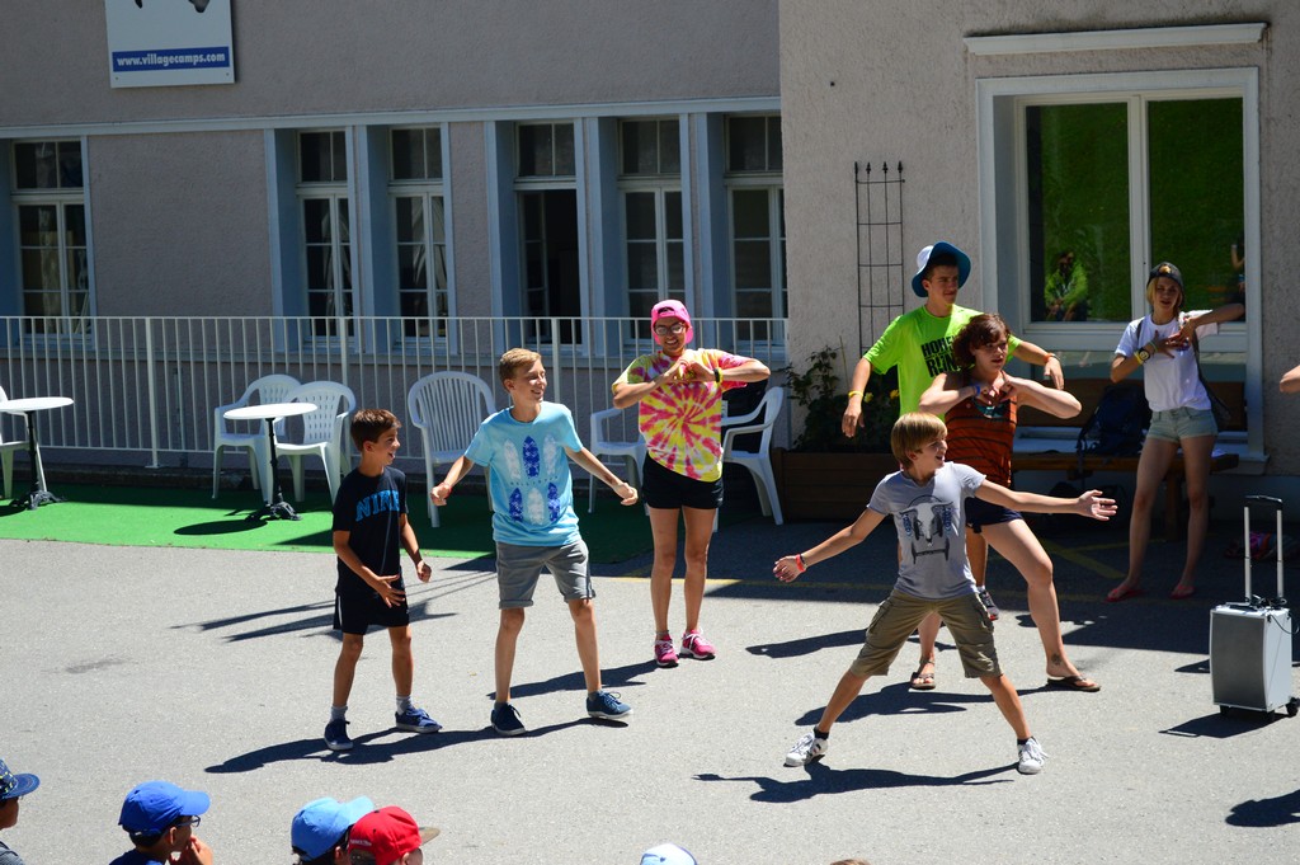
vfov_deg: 16.5
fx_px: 2977
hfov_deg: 24.6
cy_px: 432
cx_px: 650
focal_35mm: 82
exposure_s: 1/1000
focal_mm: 55
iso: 400
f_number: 5.6
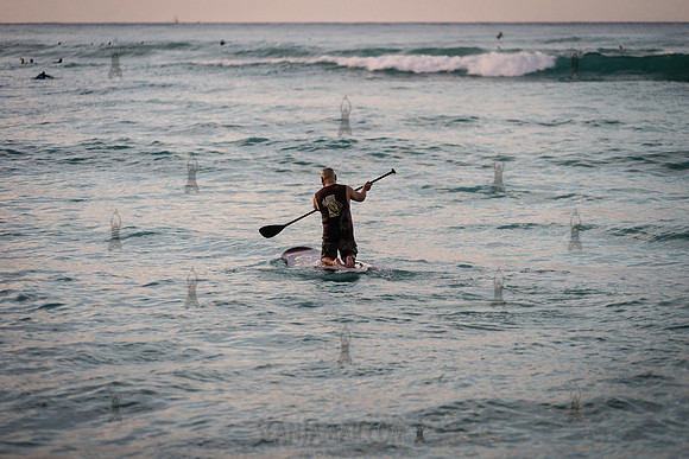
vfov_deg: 8.0
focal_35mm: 171
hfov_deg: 12.0
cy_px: 230
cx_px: 344
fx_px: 3267
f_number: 2.8
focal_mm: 170
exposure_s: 1/2500
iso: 800
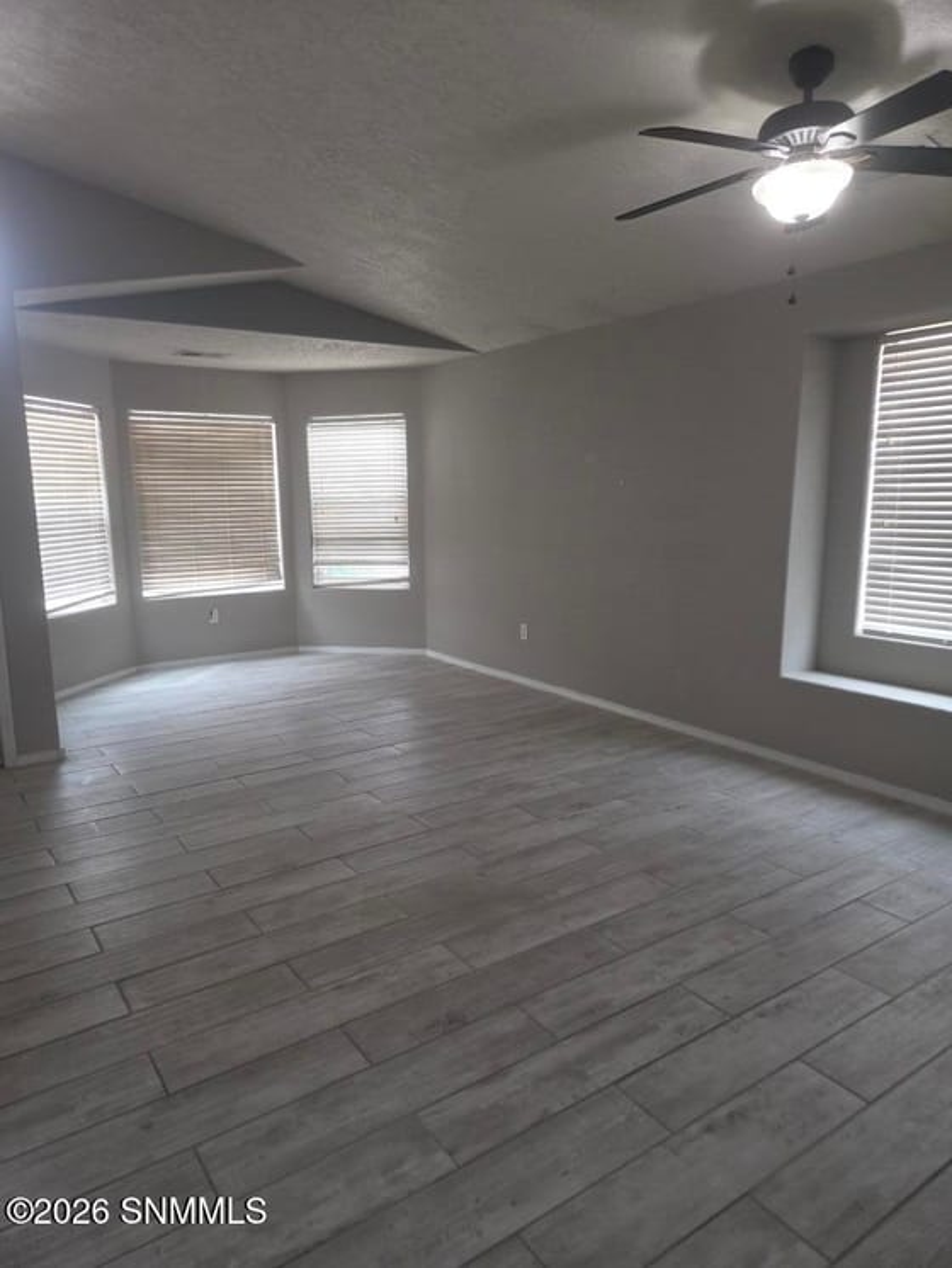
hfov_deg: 58.9
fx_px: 843
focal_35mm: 23
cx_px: 476
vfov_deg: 73.9
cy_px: 634
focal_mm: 5.4
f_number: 1.8
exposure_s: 1/60
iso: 80
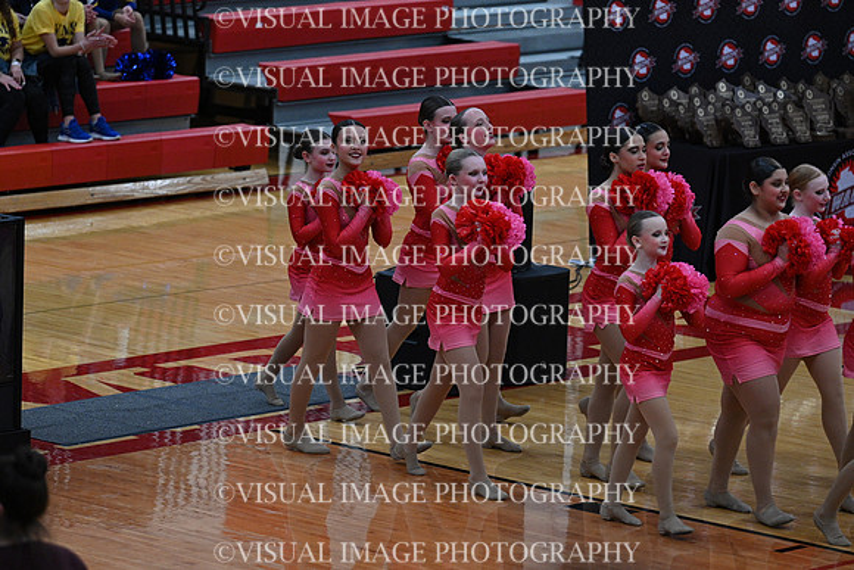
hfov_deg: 10.3
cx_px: 427
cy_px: 285
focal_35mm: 200
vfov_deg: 6.9
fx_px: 4745
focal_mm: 200
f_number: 4
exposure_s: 1/400
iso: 4000
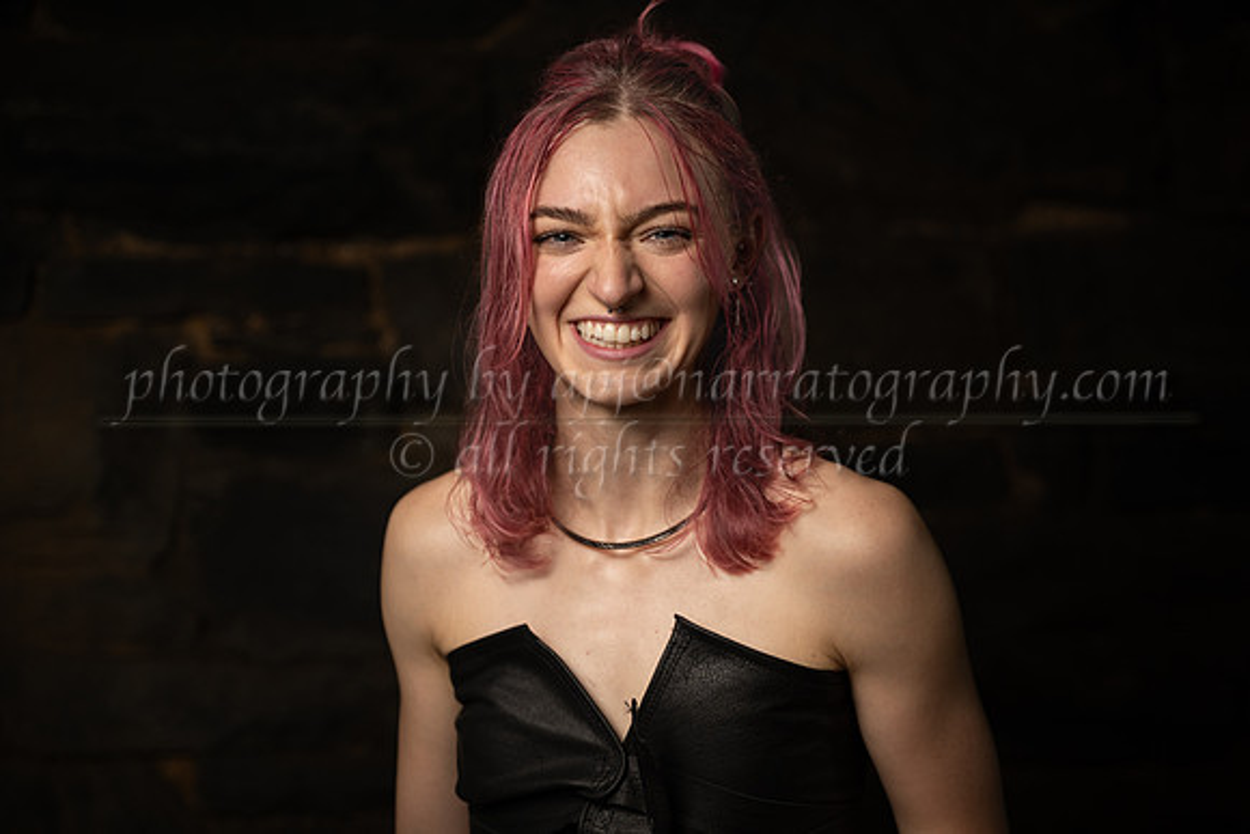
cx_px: 625
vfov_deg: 23.4
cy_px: 417
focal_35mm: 58
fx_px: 2014
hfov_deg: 34.5
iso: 400
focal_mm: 58
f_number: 2.8
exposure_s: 1/400
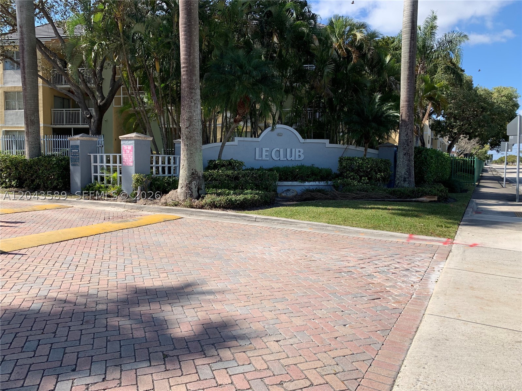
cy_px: 196
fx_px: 392
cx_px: 261
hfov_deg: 67.3
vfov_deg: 53.1
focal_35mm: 26
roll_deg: -1.4
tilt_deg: -4.2
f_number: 1.8
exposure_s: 1/1718
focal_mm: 4.25
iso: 25
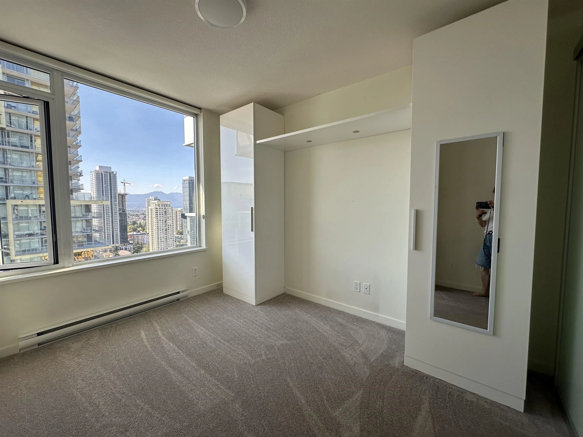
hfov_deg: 102.1
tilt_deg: -3.2
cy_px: 218
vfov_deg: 85.7
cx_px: 292
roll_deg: +0.4
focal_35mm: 14
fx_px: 236
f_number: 2.2
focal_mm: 2.22
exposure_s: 1/313
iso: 40
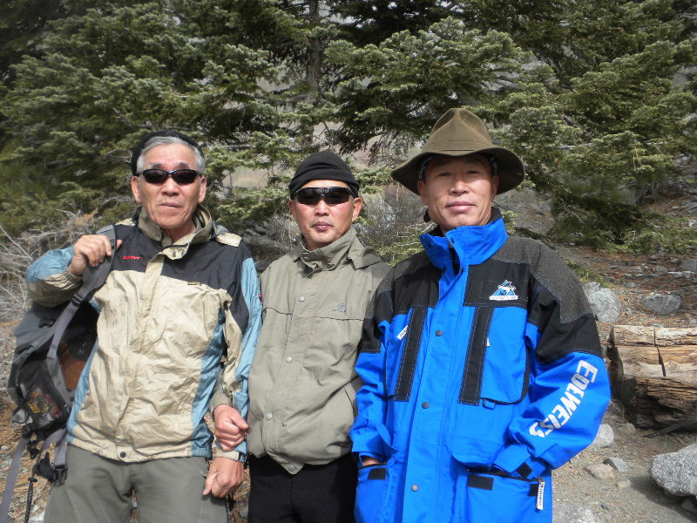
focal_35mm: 37
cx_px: 348
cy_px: 262
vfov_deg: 38.7
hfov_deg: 50.1
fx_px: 745
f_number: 3.5
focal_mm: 6.6
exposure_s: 1/402
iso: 64
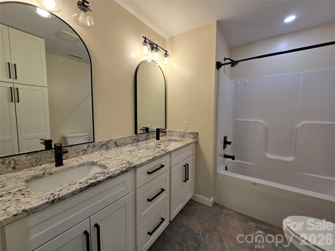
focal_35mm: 13
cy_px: 126
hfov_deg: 106.2
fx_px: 126
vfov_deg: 89.9
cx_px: 168
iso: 80
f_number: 2.2
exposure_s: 1/120
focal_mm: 2.2
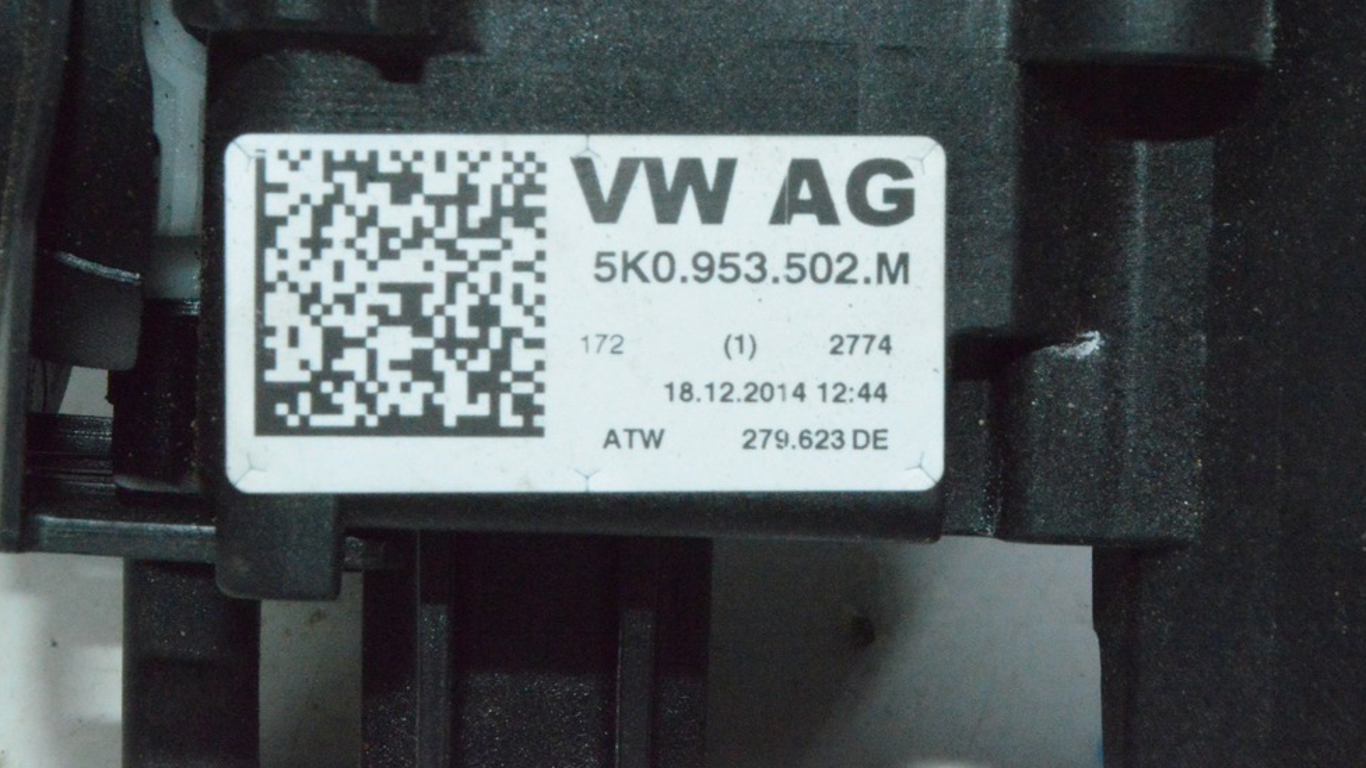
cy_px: 352
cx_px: 696
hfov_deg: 23.5
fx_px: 3279
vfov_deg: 13.4
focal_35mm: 91
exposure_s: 1/50
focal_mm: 55
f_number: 36
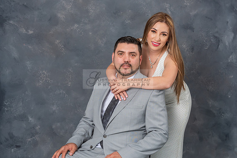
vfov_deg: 22.9
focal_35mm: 59
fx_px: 391
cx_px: 137
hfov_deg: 33.7
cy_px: 84
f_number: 5.6
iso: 200
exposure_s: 1/160
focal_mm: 50
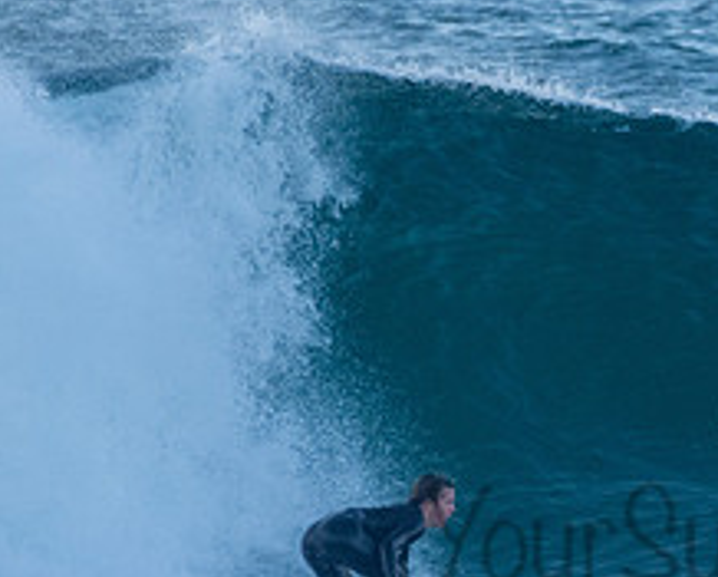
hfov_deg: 1.0
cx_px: 767
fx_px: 39791
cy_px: 506
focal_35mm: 1870
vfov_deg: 0.8
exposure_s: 1/1600
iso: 1250
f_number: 5.6
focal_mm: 500
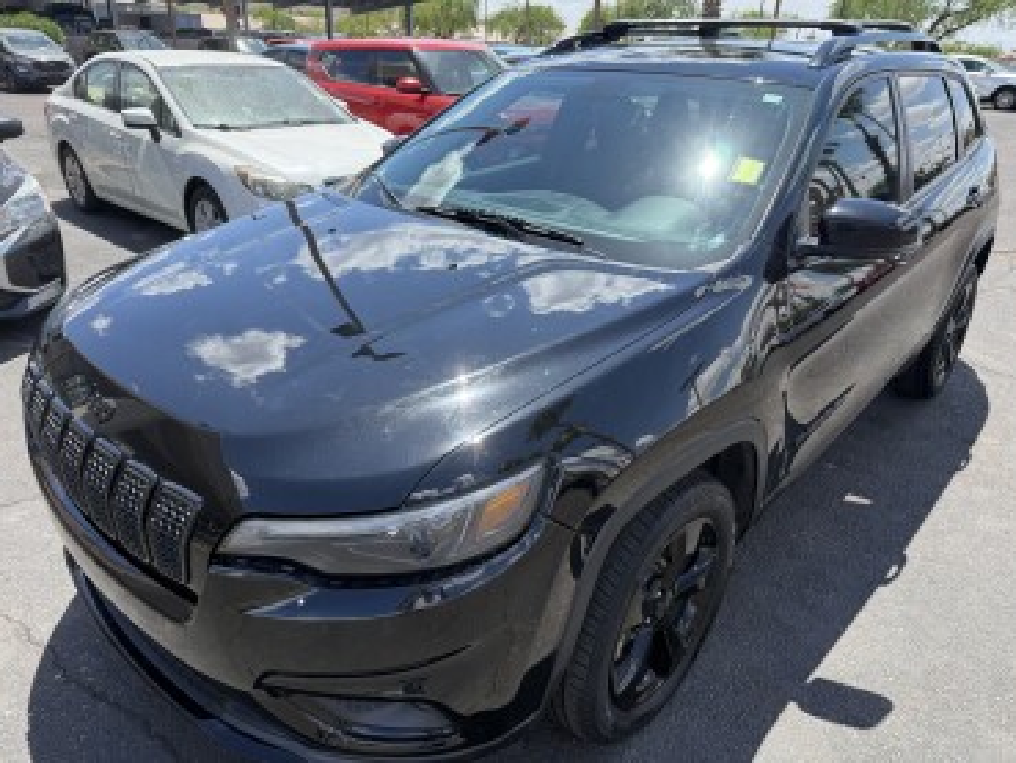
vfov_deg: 56.8
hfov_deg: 71.6
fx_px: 705
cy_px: 382
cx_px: 508
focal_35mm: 24
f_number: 1.78
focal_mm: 6.76
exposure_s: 1/2299
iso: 100
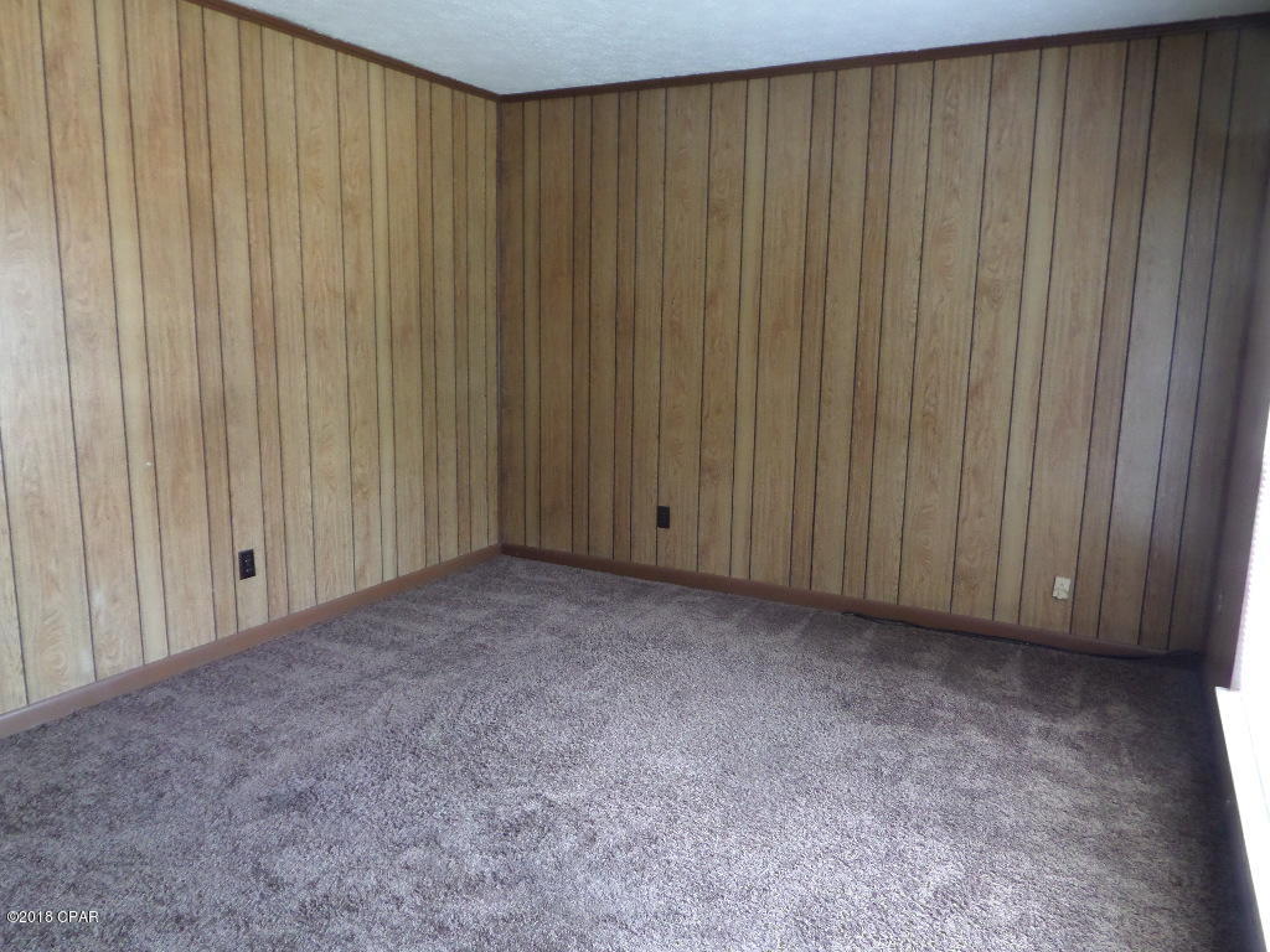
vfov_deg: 56.8
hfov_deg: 71.6
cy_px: 476
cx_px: 635
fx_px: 881
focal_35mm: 24
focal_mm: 4
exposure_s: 1/30
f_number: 3.2
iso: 320
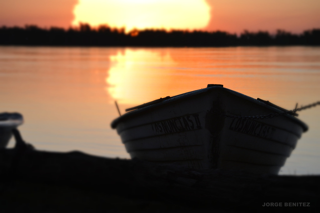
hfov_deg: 16.1
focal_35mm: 128
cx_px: 160
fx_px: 1132
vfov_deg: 10.7
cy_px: 106
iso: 250
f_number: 5.6
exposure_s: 1/500
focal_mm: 85
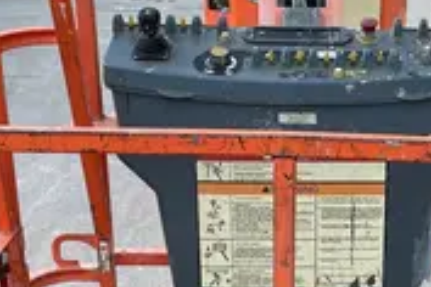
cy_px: 276
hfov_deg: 23.8
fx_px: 1006
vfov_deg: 16.0
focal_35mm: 84
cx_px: 351
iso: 50
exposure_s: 1/121
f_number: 1.6
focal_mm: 4.2
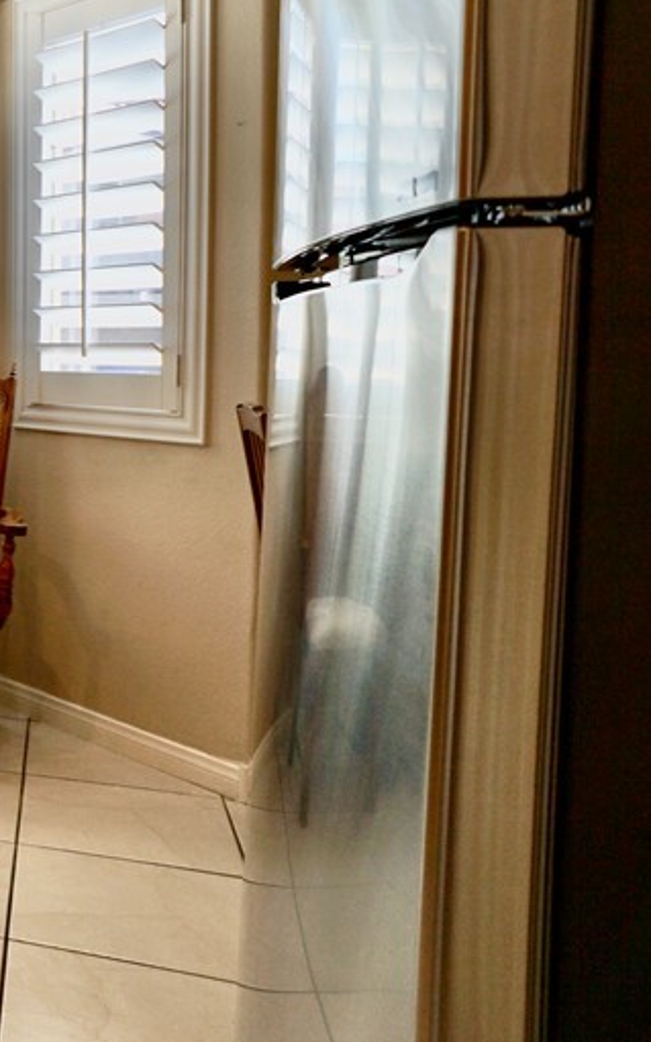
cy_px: 392
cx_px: -429
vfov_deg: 38.6
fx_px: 1477
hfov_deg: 20.0
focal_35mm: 52
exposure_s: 1/60
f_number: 4.5
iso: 100
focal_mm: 16
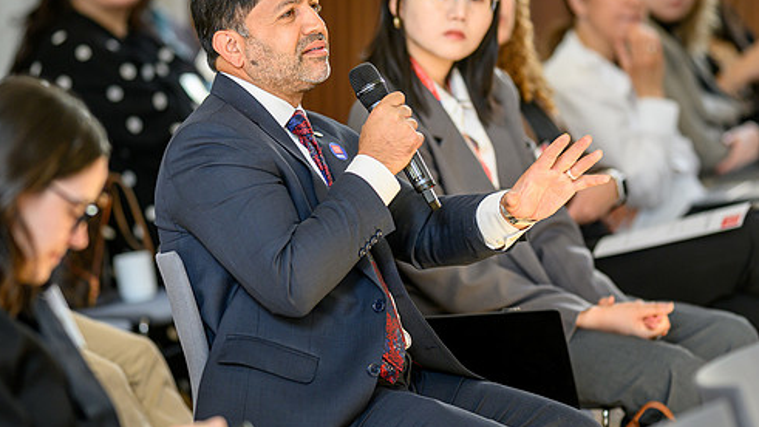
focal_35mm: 252
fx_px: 5071
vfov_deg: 4.8
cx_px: 314
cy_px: 152
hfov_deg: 8.6
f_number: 1.8
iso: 280
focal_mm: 135
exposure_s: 1/250
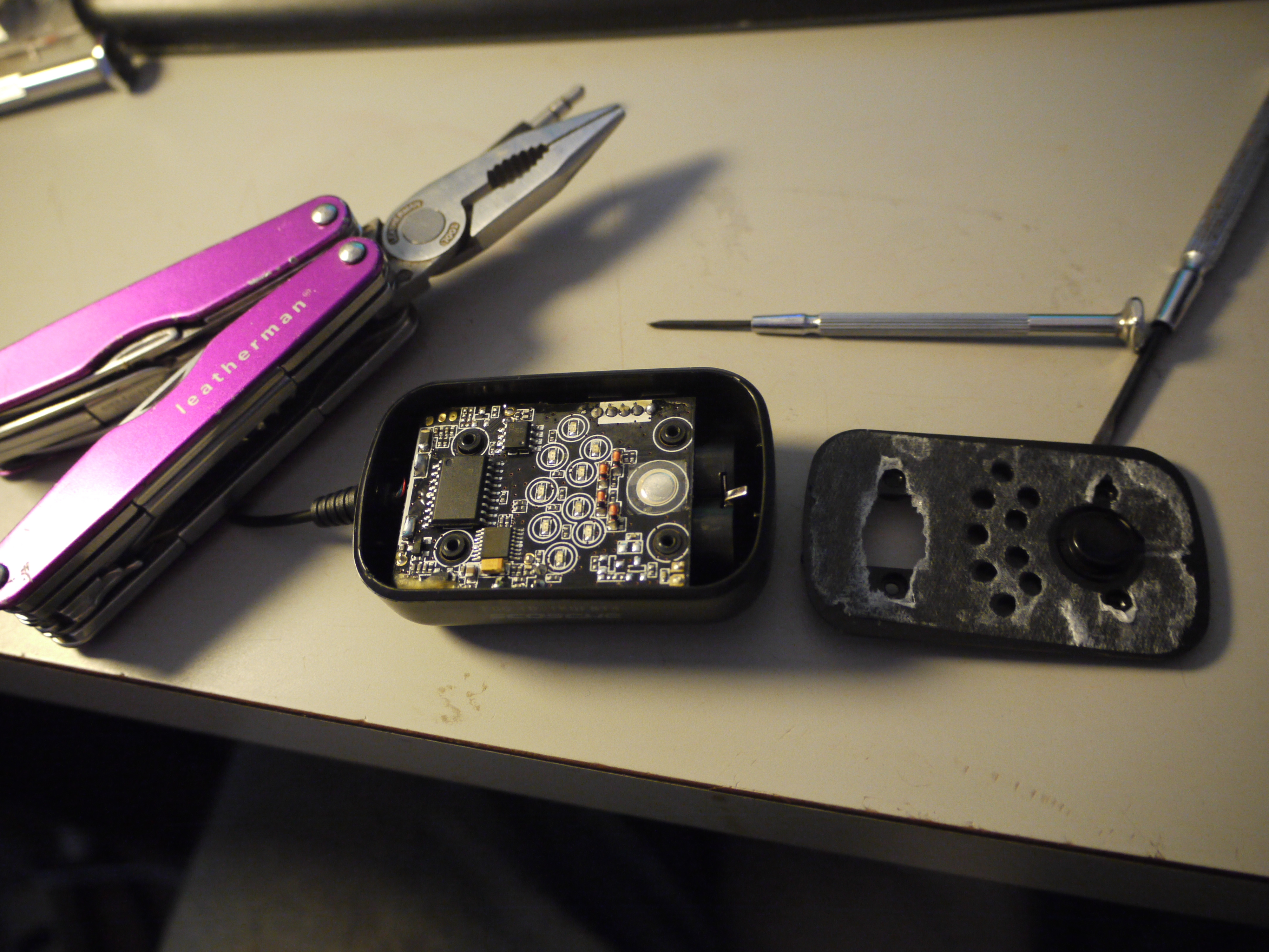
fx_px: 1026
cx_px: 634
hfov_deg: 63.4
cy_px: 476
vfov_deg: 49.7
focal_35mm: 28
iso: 800
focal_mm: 14
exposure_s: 1/20
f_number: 3.5
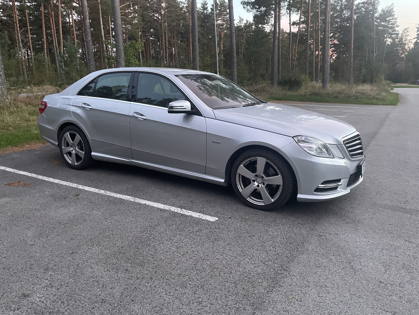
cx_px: 210
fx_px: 315
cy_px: 158
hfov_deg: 67.3
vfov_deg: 53.1
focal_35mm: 26
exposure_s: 1/39
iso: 500
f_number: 1.6
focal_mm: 4.2
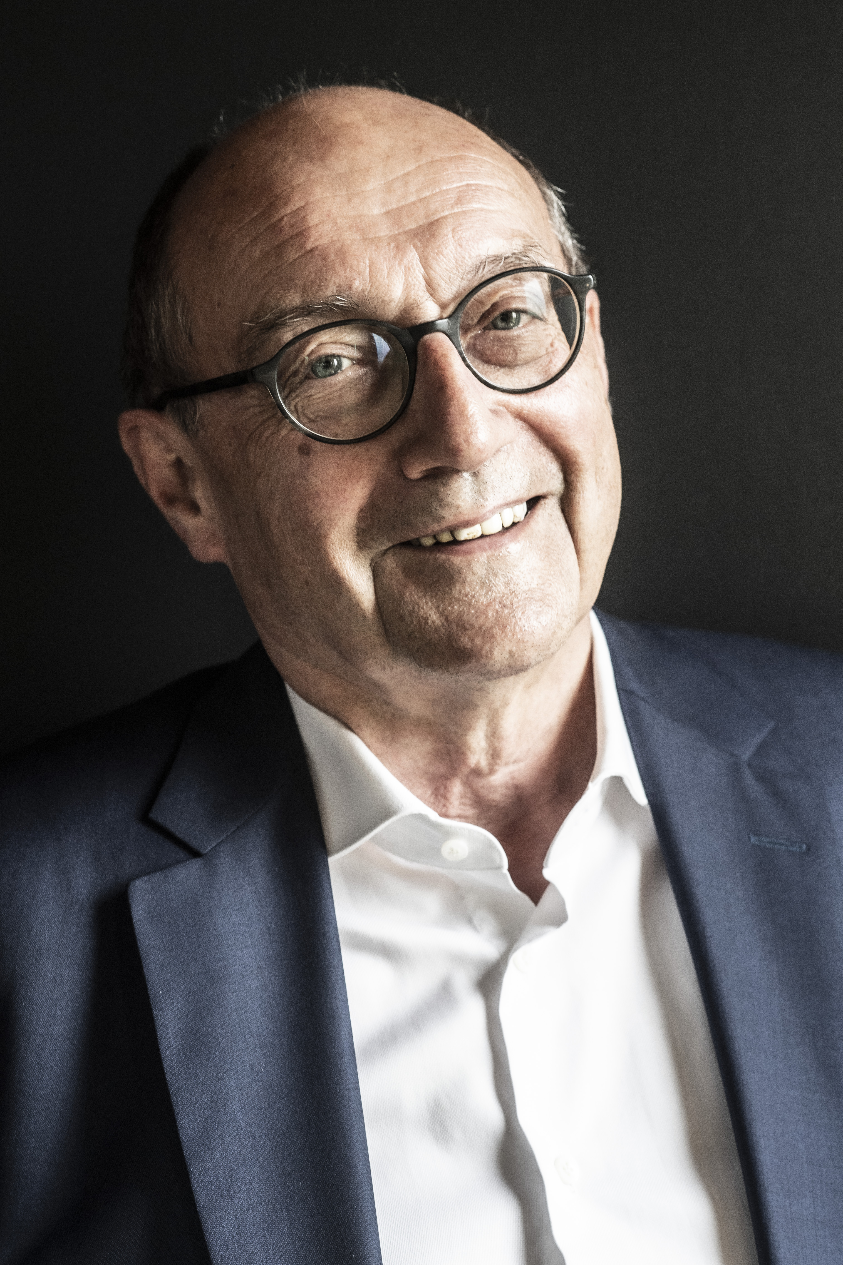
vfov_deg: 19.5
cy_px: 632
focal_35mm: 105
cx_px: 422
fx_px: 3688
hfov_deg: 13.0
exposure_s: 1/60
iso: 2500
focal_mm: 105
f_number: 6.3
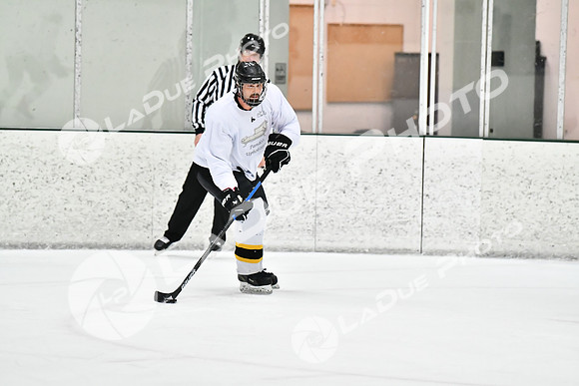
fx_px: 3137
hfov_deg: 10.5
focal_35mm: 195
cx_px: 290
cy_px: 193
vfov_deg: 7.0
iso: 6400
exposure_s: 1/1600
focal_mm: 130
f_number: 2.8
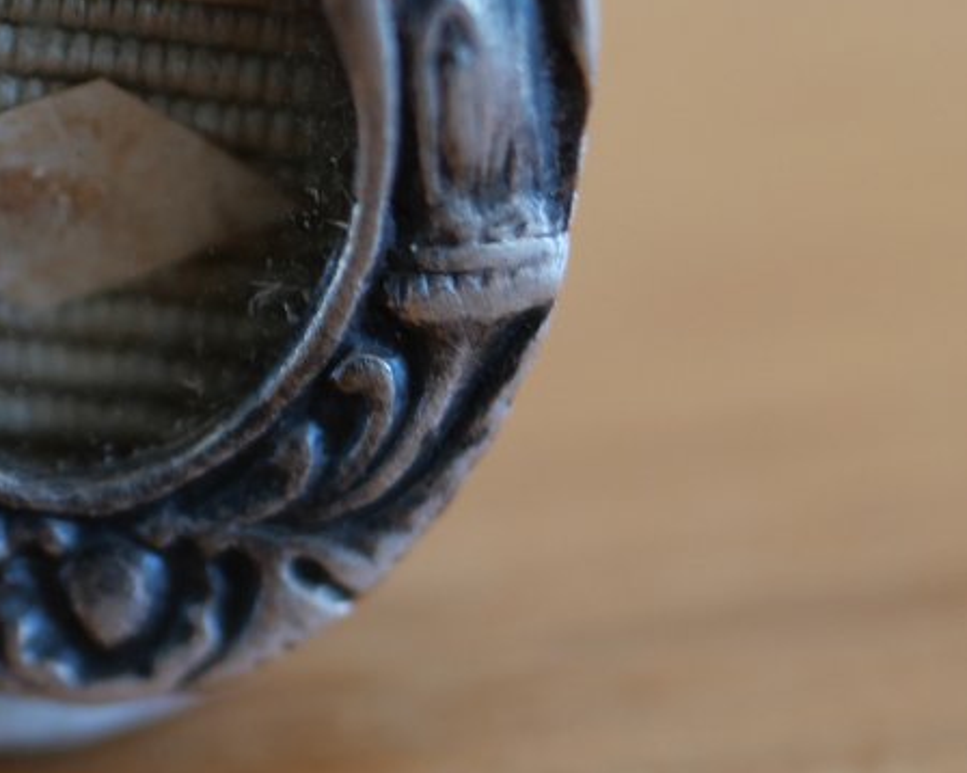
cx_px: 2
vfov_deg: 9.8
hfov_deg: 12.2
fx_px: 4491
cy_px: 138
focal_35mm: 157
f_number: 2.8
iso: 400
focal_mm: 30
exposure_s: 1/60
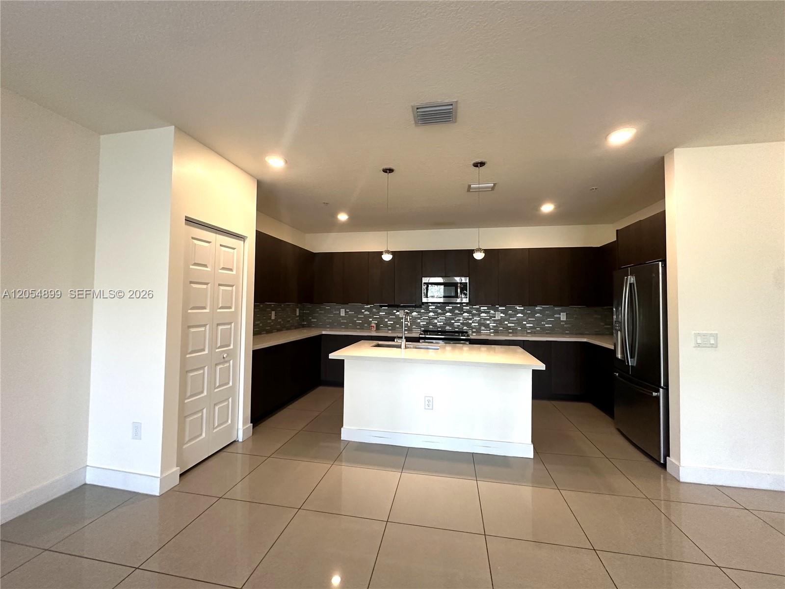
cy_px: 294
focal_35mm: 14
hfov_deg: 102.1
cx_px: 392
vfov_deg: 85.7
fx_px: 317
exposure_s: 1/120
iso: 250
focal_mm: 2.22
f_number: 2.2
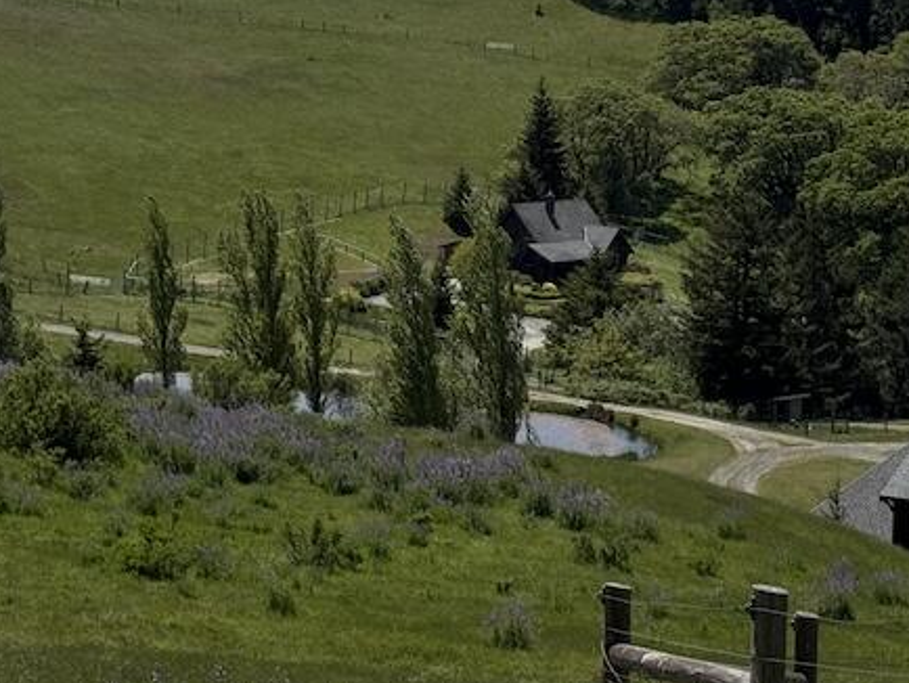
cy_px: 157
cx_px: 540
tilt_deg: -3.8
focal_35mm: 115
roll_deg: -2.2
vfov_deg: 12.8
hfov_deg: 17.1
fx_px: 3022
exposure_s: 1/9009
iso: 64
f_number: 1.78
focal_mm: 6.76
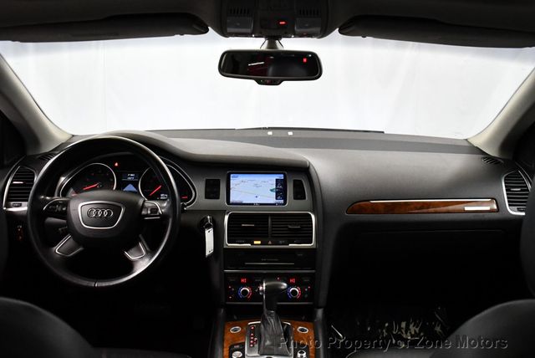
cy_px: 179
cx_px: 268
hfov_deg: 53.1
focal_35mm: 36
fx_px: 535
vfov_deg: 36.9
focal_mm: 18
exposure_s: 1/125
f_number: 3.5
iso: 3200
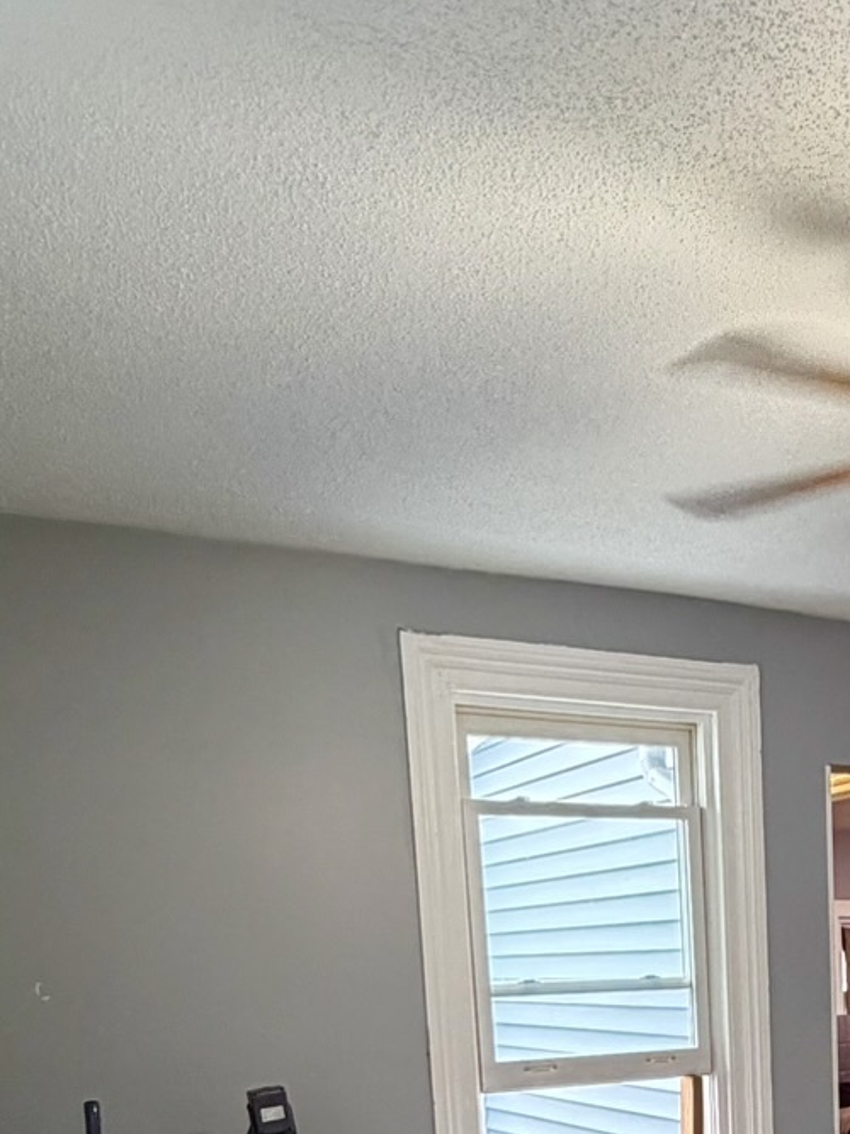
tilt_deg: -9.3
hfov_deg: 31.6
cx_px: 802
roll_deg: +2.0
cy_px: 1194
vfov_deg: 37.9
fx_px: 1408
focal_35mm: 43
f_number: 2.2
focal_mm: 2.22
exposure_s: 1/60
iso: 400
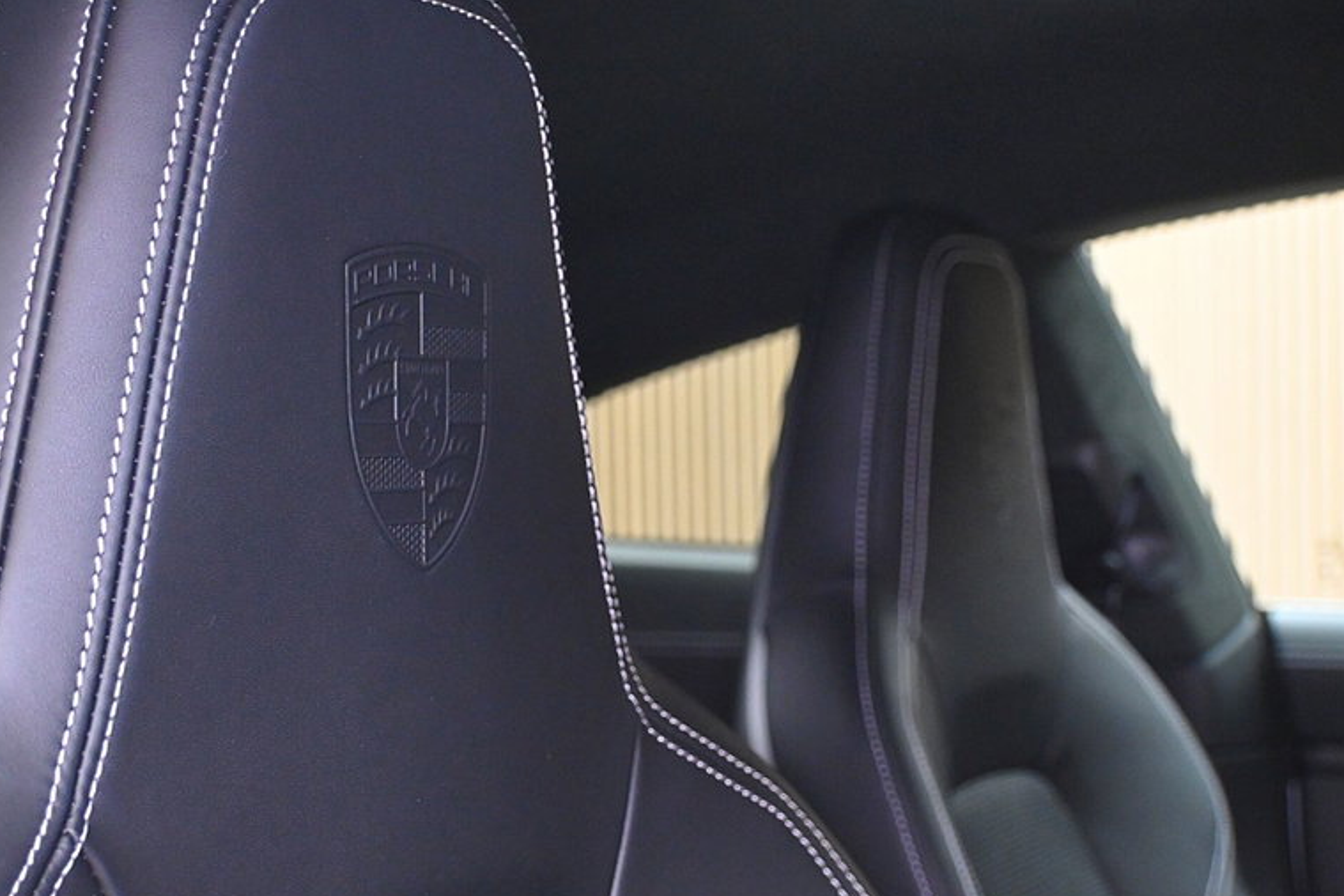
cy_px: 576
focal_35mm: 59
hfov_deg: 34.0
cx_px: 784
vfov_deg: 23.0
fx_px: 2190
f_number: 4.8
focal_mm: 29
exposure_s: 1/20
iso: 2000
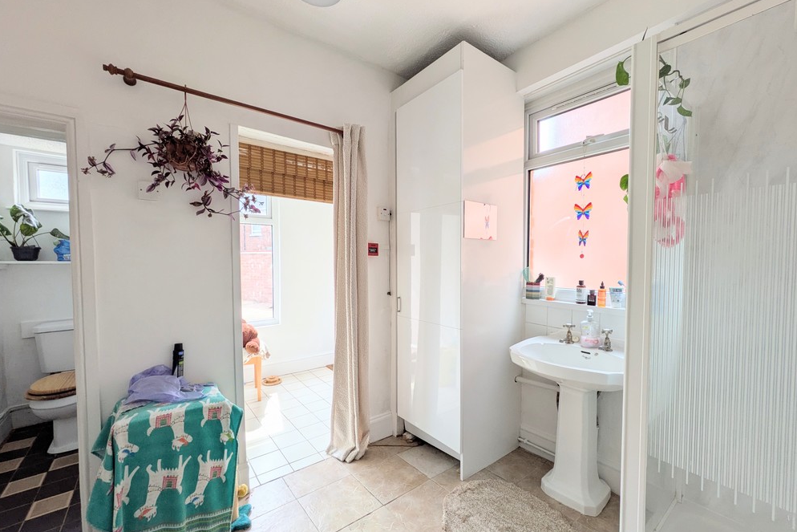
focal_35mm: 15
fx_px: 332
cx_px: 400
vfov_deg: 77.3
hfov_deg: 100.4
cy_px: 273
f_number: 2.2
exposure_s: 1/236
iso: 44
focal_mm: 1.83
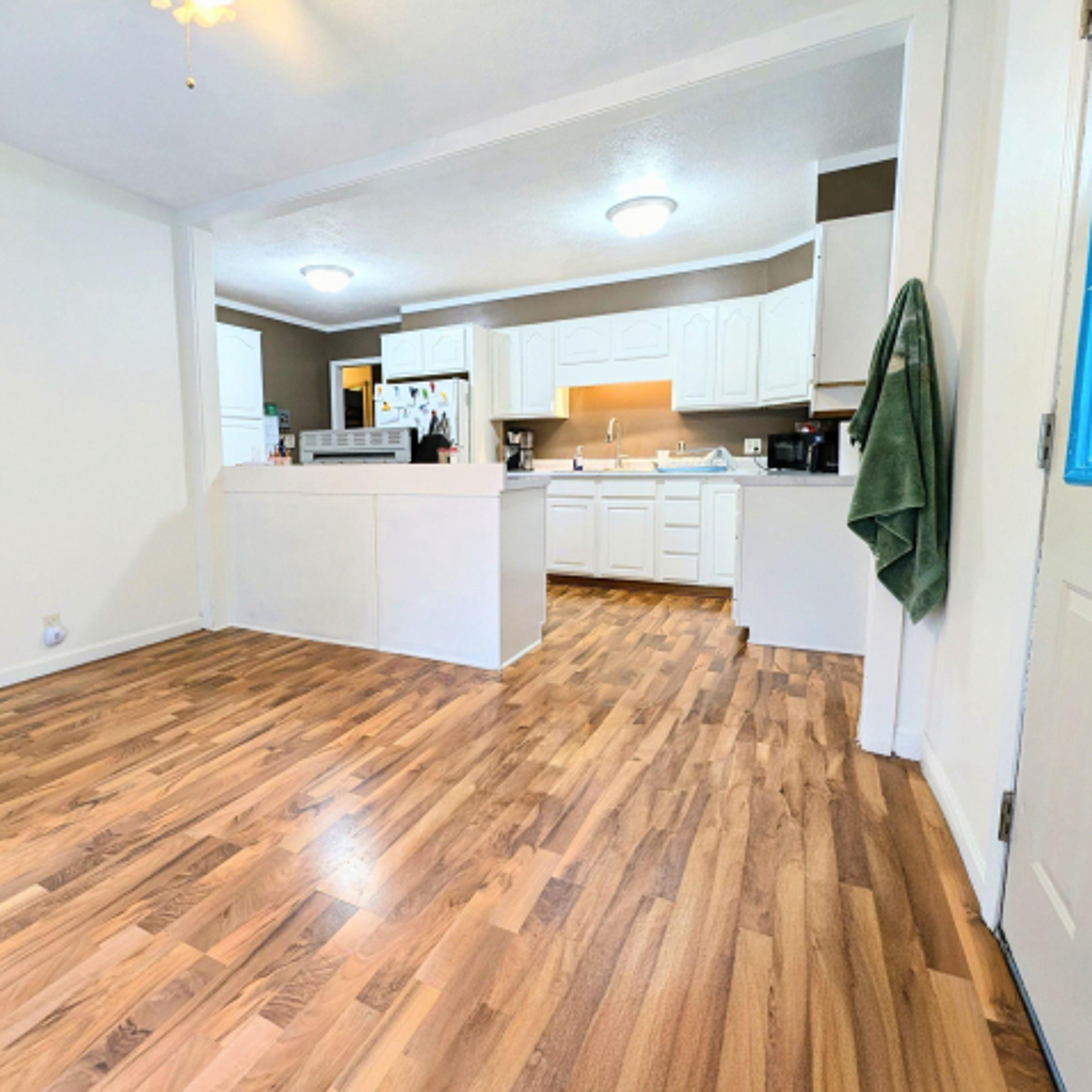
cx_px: 452
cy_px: 537
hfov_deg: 86.6
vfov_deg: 87.4
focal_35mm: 16
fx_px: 571
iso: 91
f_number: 2.2
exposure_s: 1/24
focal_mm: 1.95
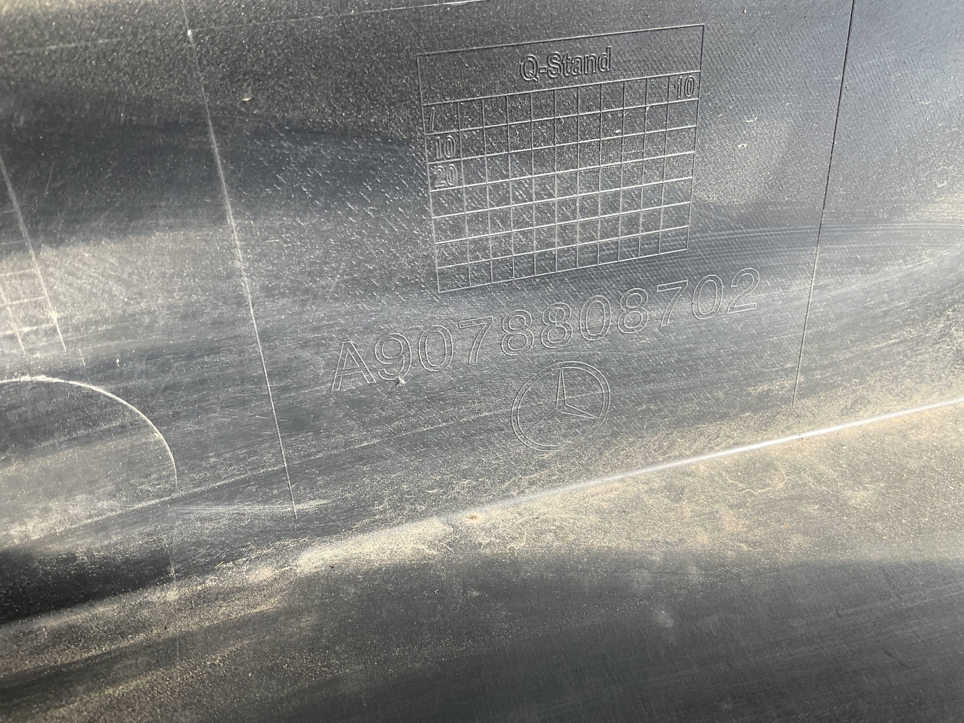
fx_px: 808
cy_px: 362
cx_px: 482
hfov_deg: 61.7
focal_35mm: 29
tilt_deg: -41.4
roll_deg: -3.3
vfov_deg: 48.2
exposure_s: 1/120
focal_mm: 3
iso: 25
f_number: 1.8
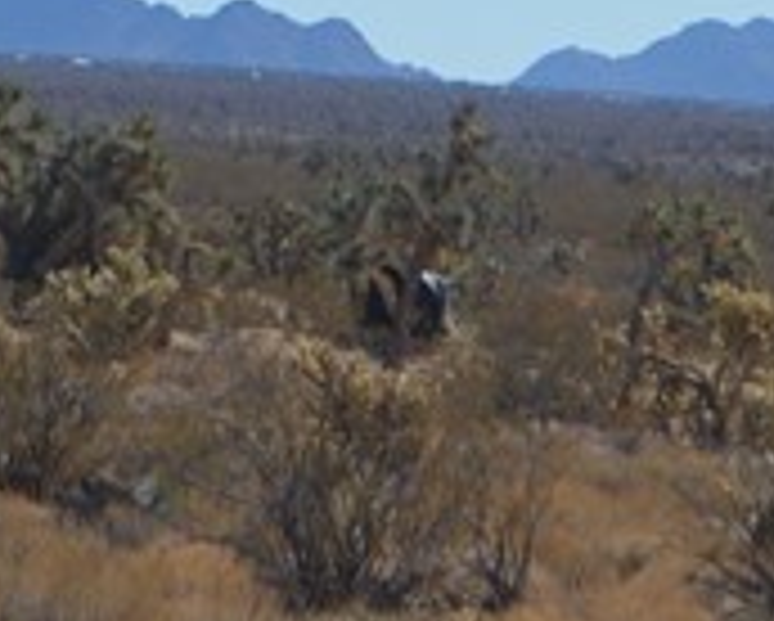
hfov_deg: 4.0
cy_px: -9
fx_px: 11167
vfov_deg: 3.2
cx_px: 576
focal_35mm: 487
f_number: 8
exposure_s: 1/2000
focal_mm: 55
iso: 400
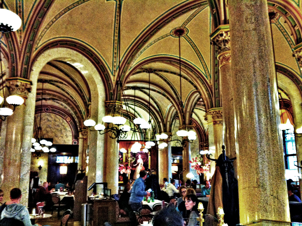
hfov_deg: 52.7
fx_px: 305
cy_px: 113
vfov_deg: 40.6
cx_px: 151
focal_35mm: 35
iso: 320
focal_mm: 3.85
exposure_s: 1/15
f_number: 2.8
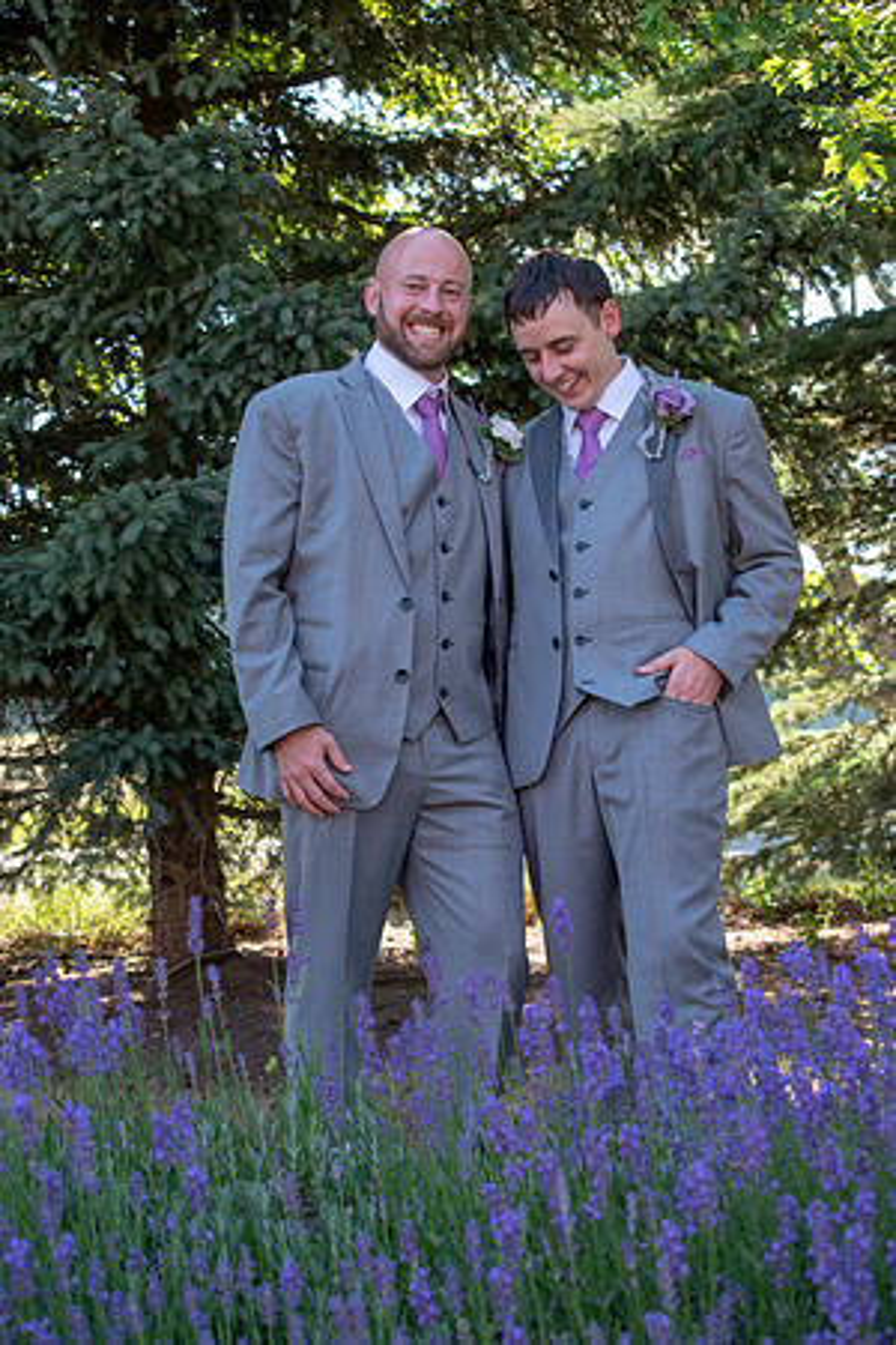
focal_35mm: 69
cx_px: 448
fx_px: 2576
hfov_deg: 19.7
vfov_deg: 29.2
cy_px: 672
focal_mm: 46
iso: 400
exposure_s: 1/160
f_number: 6.3
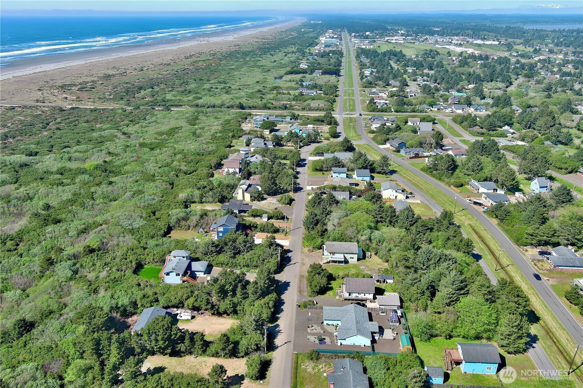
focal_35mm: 29
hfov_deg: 63.7
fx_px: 470
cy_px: 194
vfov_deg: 45.0
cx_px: 292
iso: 100
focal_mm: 10.57
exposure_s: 1/867
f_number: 2.8
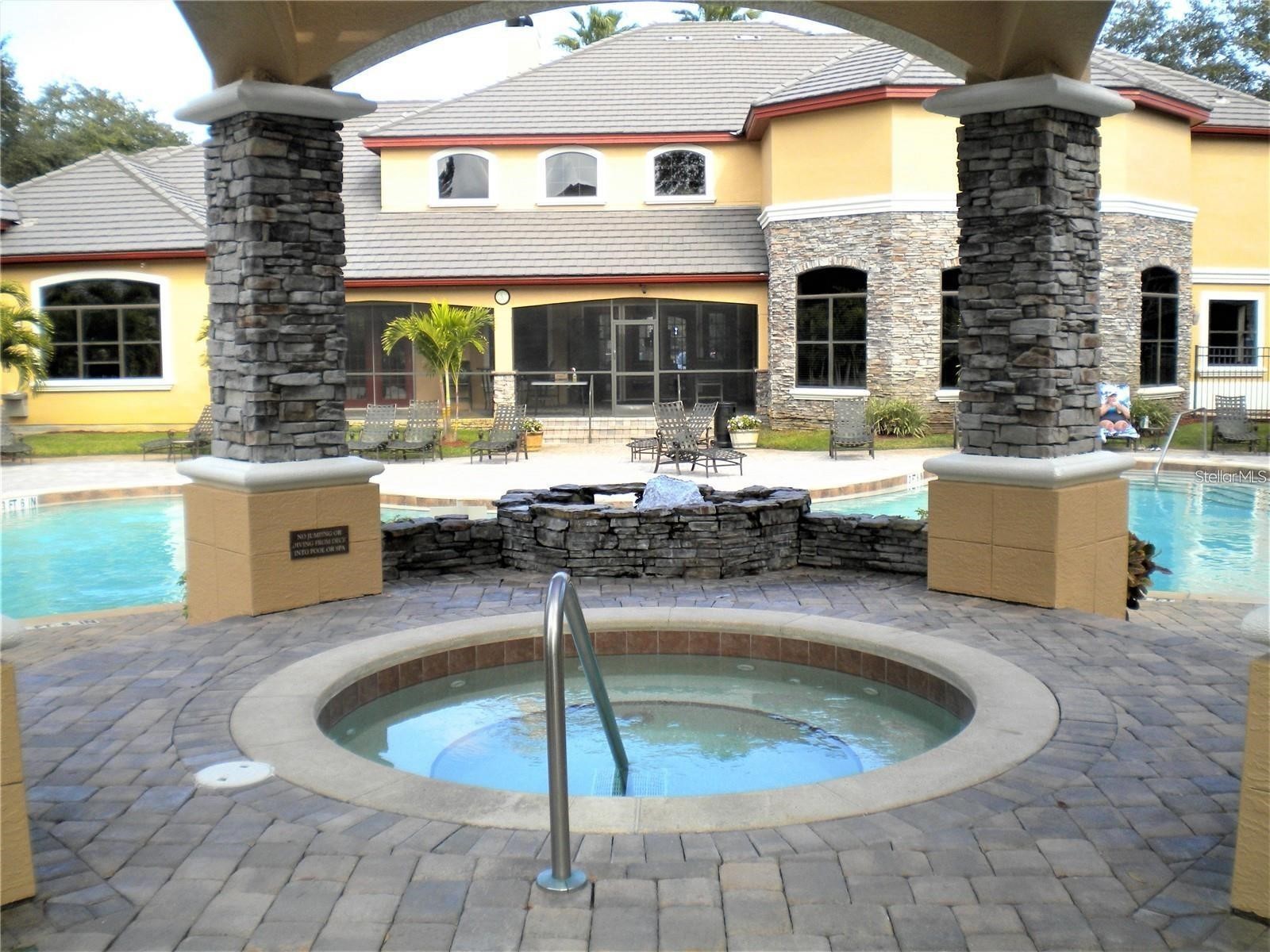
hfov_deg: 52.6
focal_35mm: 35
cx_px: 635
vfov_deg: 40.7
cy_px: 476
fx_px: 1284
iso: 113
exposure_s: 1/188
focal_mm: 6.3
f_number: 4.6
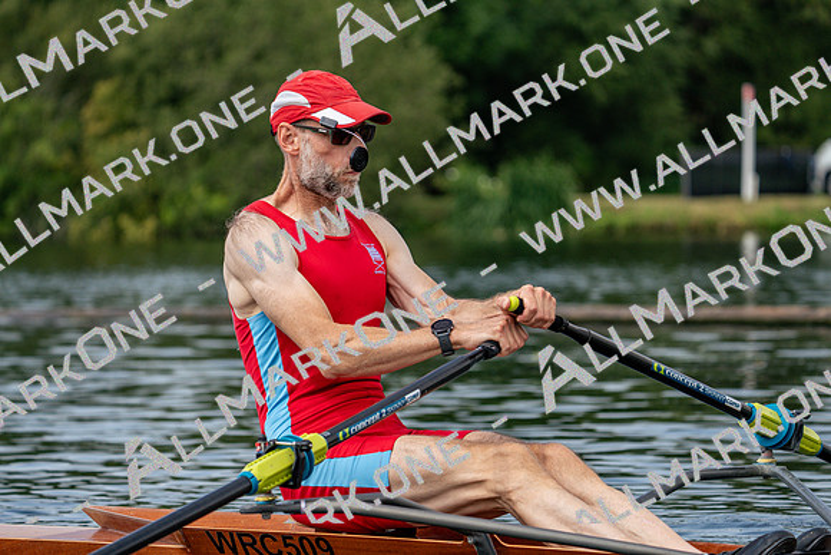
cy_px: 278
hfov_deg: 10.3
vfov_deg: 6.9
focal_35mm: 200
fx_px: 4618
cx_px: 416
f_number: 5.6
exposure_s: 1/1600
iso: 400
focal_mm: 200
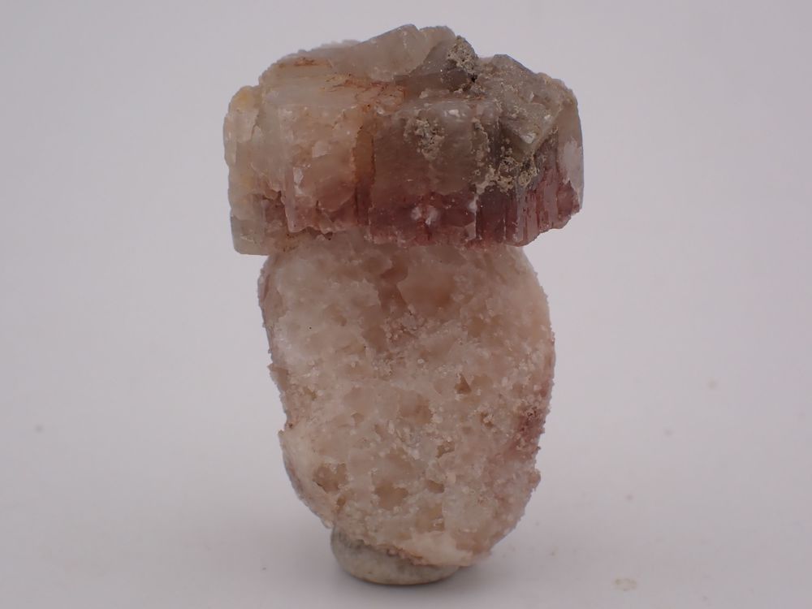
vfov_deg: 14.8
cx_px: 406
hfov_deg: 19.6
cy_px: 304
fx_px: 2346
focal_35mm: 100
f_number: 6.3
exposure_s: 1/400
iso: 125
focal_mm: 18
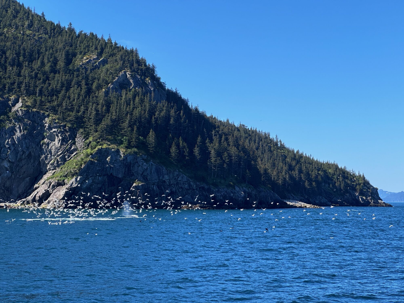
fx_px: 899
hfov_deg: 25.3
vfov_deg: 19.1
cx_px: 202
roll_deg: -0.1
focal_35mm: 77
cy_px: 152
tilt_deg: +4.7
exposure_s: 1/492
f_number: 2.8
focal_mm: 9
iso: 32
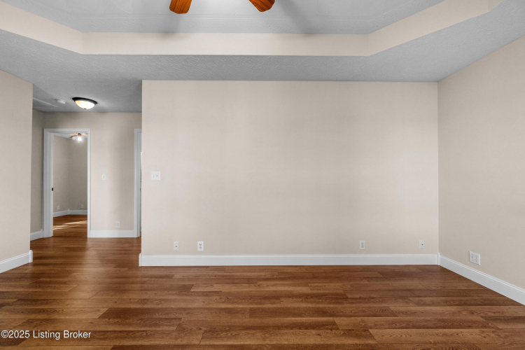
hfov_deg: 100.4
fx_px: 219
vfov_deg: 77.3
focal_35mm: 15
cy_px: 175
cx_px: 262
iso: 400
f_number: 8
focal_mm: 10
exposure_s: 1/13
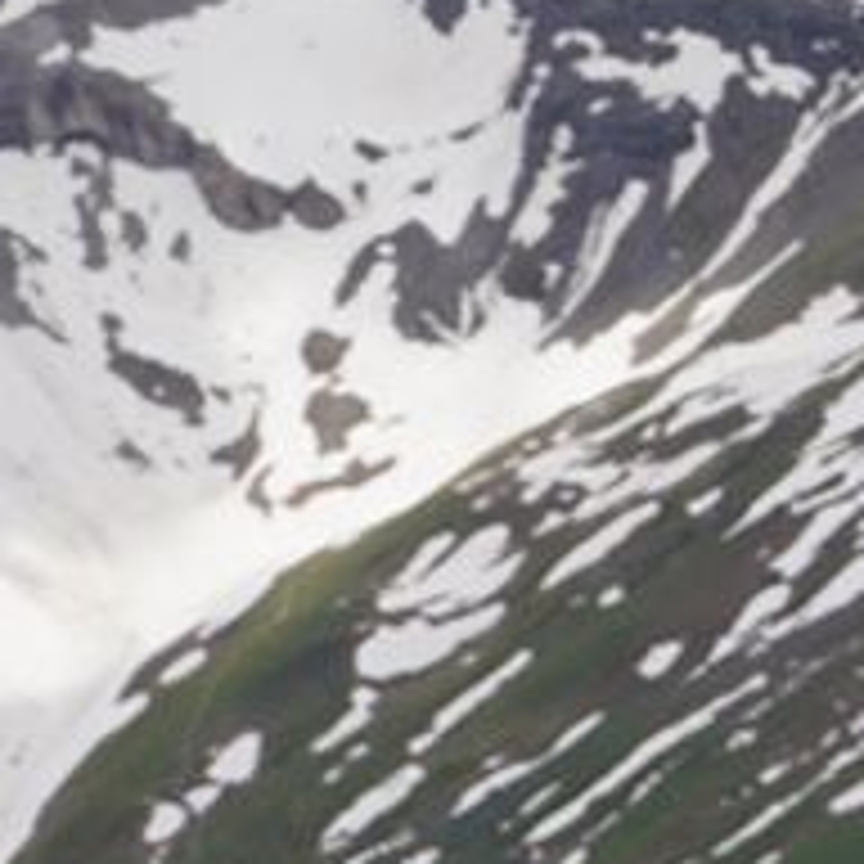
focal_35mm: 213
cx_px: 3060
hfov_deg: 6.9
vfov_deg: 8.2
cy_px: 531
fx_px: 6015
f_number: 14
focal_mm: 24
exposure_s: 1/100
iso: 100
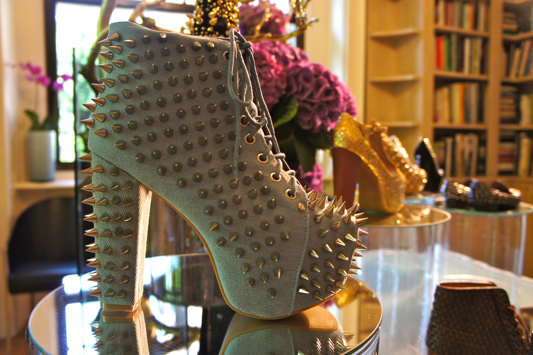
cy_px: 178
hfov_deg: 62.0
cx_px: 266
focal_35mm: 30
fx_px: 444
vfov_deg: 43.6
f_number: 4
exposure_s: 1/30
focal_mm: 20
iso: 200
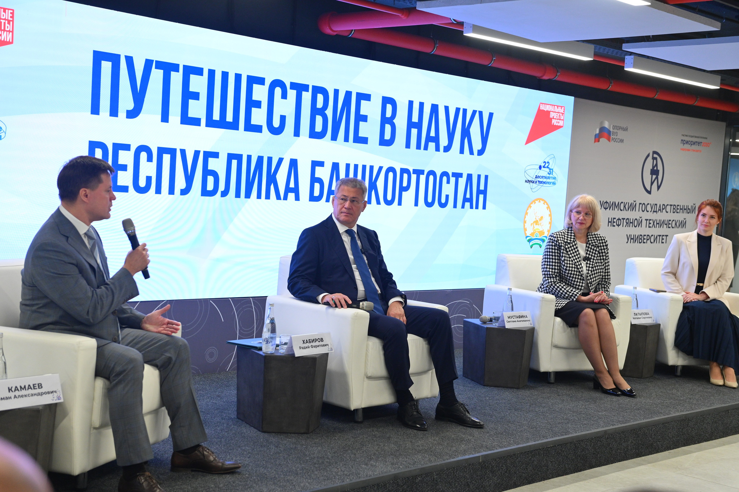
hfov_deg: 38.2
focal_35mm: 52
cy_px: 246
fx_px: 1067
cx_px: 370
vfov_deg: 26.0
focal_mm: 52
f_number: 4
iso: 1600
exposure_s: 1/250
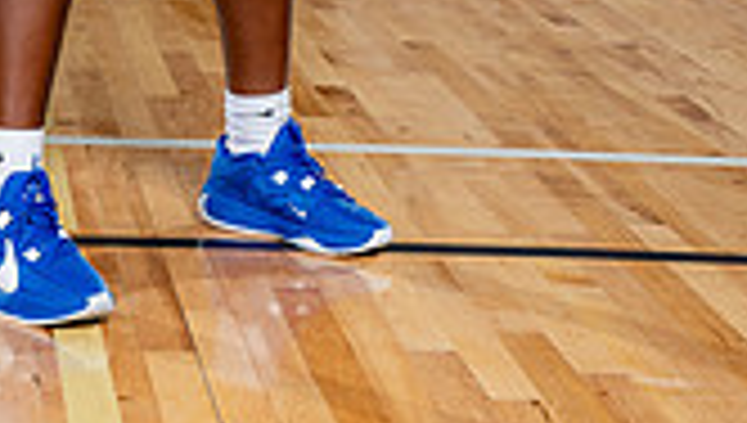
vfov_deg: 8.4
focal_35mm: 136
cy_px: -495
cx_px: 202
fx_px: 2698
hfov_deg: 15.7
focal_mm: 48
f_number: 5.6
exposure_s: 1/250
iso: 200
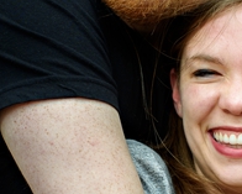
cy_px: 129
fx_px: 1082
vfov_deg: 10.2
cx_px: 185
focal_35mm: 151
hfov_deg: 12.7
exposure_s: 1/640
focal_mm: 35
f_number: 2.8
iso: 200
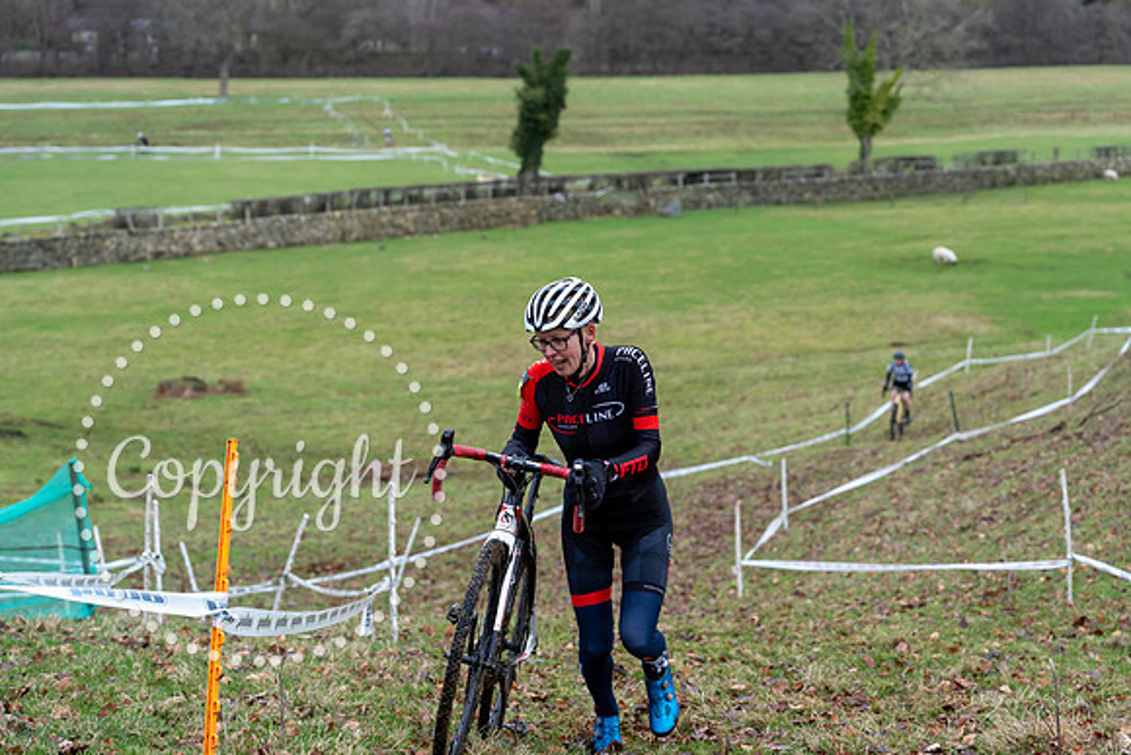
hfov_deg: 28.8
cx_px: 566
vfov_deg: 19.5
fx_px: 2200
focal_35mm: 70
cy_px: 378
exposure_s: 1/1000
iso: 1250
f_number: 3.5
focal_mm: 70
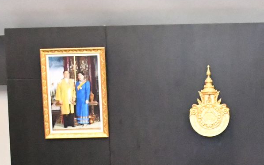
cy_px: 214
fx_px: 921
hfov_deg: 16.2
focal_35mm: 128
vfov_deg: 10.0
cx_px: 223
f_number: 6.3
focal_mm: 20
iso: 8000
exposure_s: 1/125
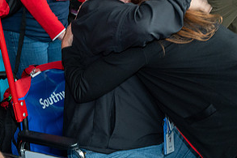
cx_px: 108
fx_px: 546
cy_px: 104
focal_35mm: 83
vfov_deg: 16.4
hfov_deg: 24.5
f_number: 11
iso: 3200
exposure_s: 1/80
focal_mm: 42
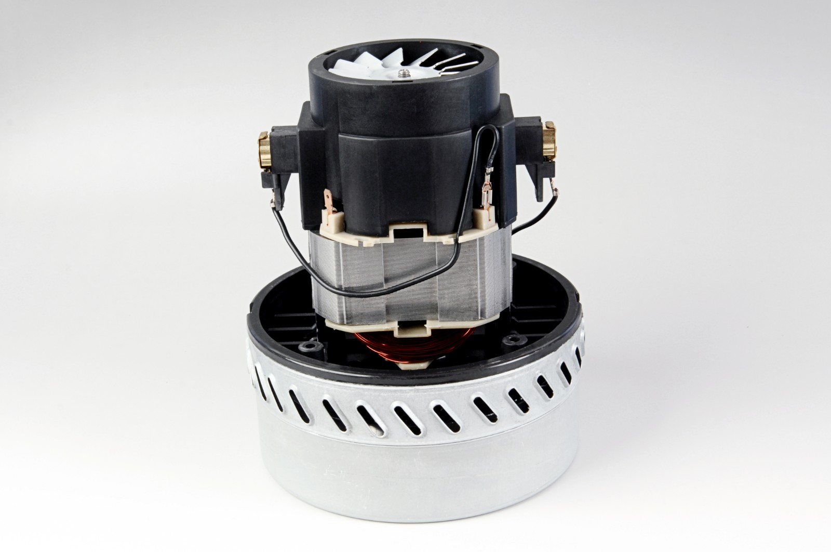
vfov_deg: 23.7
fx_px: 1314
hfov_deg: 35.1
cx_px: 416
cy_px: 276
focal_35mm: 57
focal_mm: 38
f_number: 18
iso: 200
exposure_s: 1/60
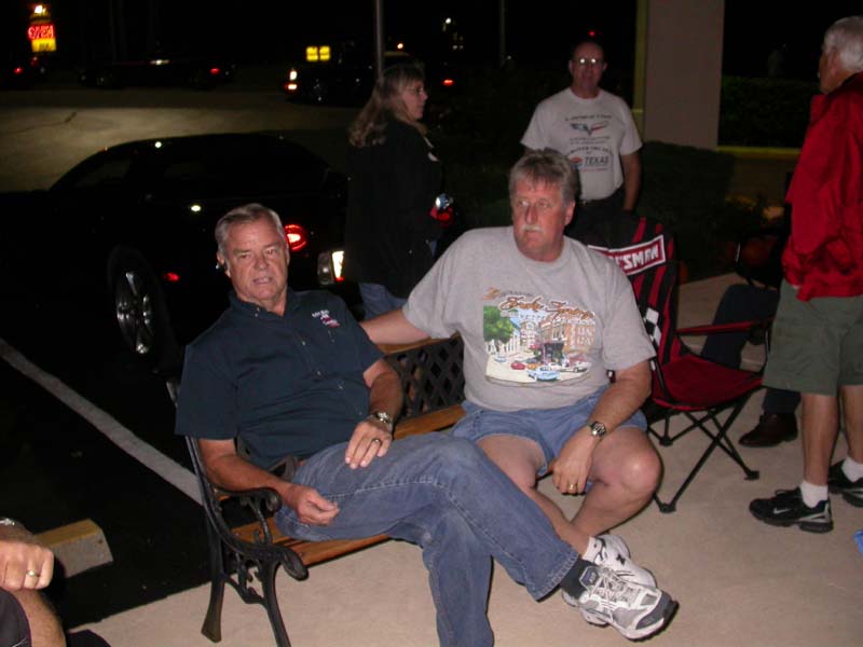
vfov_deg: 37.7
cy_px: 324
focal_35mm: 38
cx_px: 432
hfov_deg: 49.0
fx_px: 947
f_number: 2.6
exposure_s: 1/60
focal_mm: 7.85
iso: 200
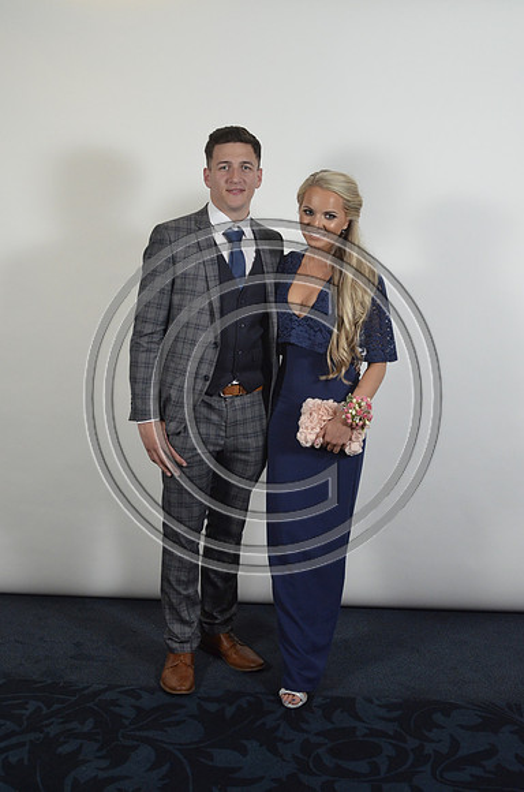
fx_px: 1053
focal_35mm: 48
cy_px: 396
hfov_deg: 27.9
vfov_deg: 41.2
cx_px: 262
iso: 1600
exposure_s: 1/100
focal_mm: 32
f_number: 5.6
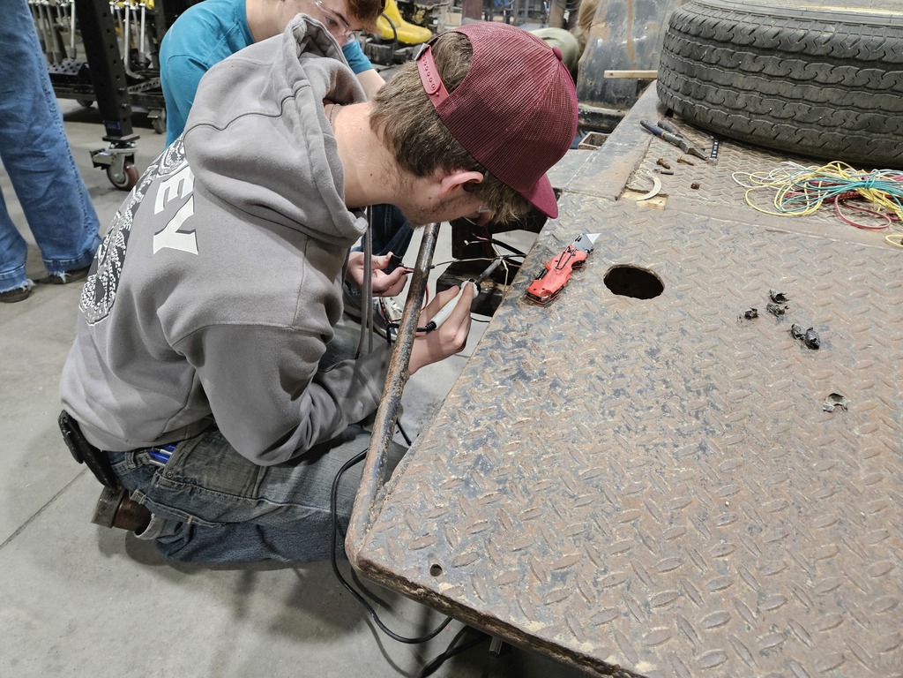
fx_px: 600
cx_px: 452
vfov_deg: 58.9
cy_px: 339
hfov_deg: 73.9
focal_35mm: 23
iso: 1000
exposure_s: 1/120
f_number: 1.8
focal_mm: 5.4
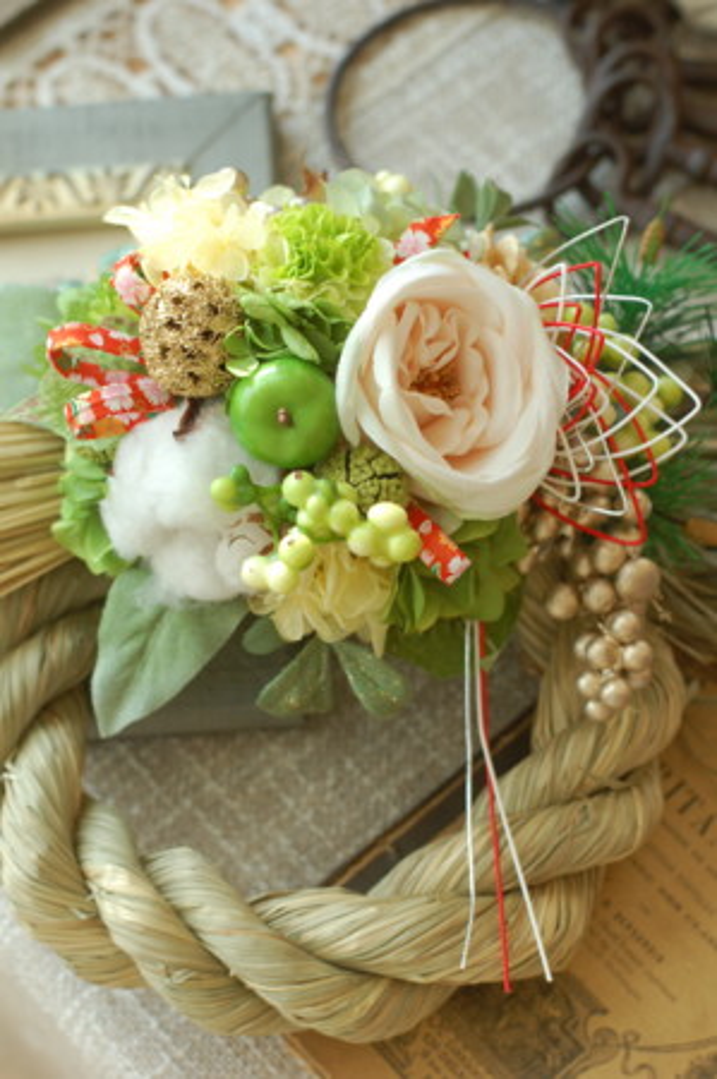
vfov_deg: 27.0
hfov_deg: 18.1
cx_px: 358
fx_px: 2246
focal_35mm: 75
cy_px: 540
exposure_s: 1/100
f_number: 5
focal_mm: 50
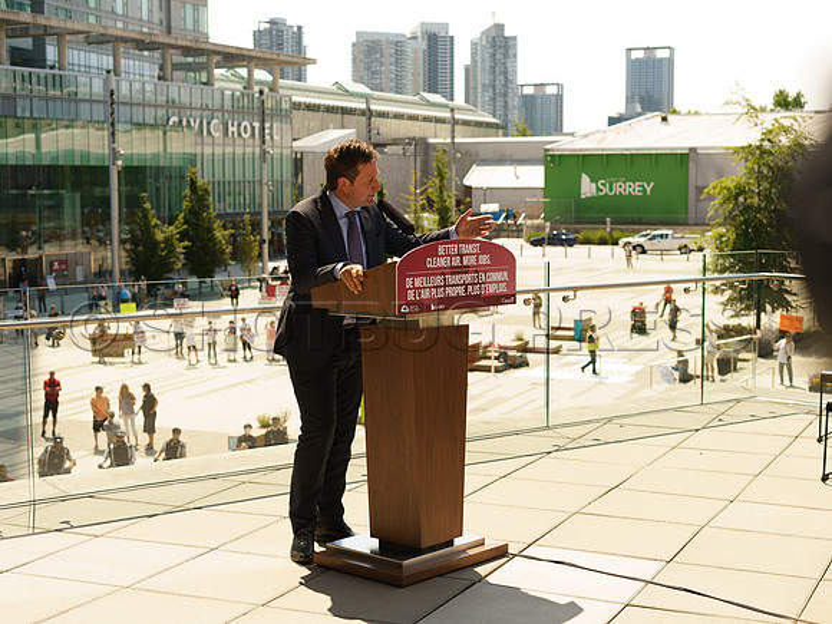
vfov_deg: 27.0
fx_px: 1301
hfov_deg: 35.5
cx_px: 416
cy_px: 312
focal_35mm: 54
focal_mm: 50
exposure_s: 1/500
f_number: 4
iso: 160
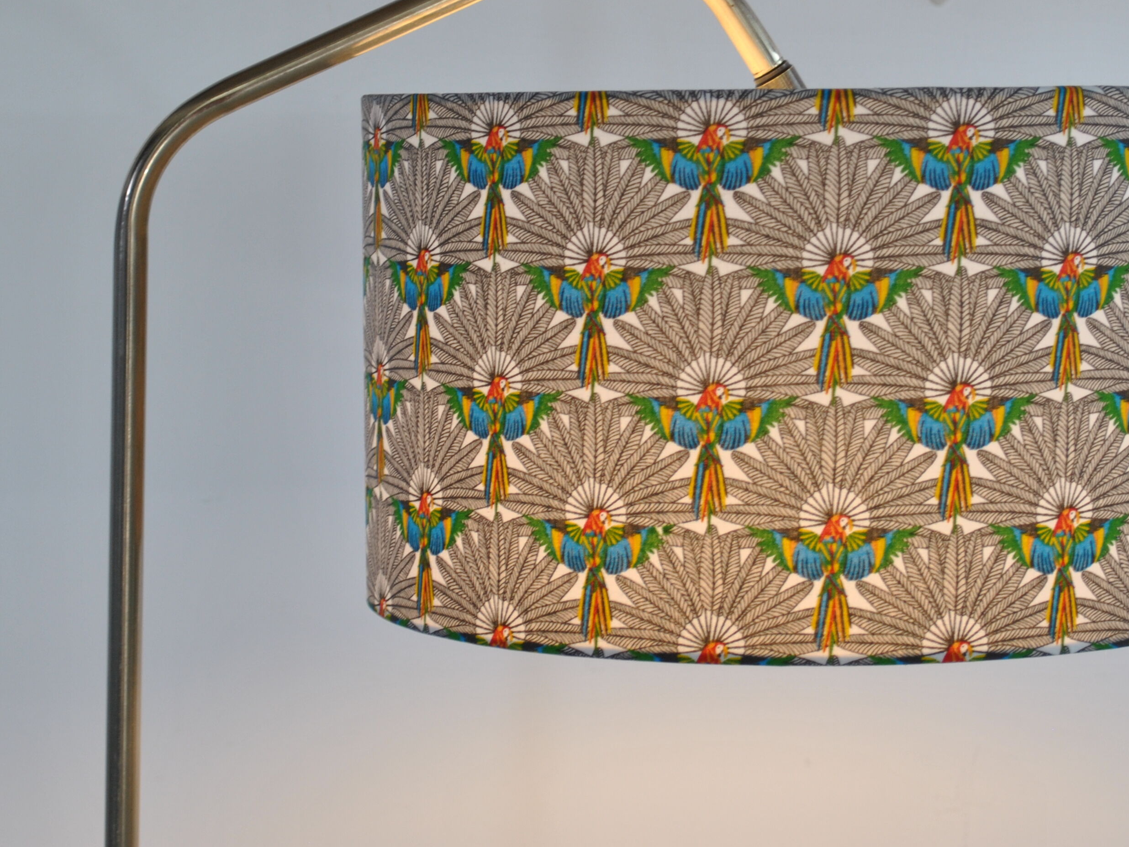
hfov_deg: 20.6
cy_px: 295
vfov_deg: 15.5
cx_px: 636
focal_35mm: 95
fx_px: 3098
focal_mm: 42
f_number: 5.3
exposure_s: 1/30
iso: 200
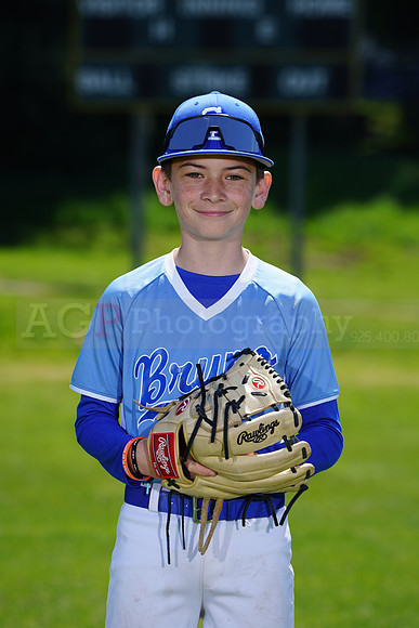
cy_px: 314
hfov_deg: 5.1
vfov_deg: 7.7
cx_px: 210
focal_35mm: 268
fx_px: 4676
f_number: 8
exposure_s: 1/250
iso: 100
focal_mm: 268
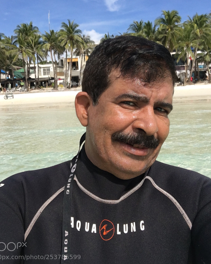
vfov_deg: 50.2
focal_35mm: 36
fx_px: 281
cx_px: 96
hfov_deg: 41.1
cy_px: 115
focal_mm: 2.65
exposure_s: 1/1845
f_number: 2.2
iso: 32
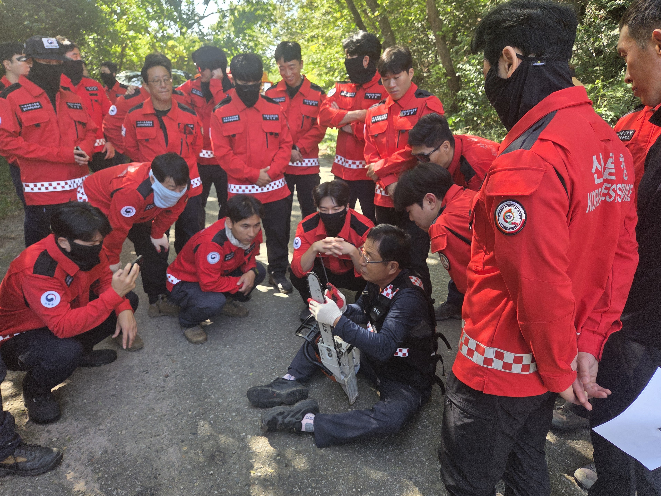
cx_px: 323
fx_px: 458
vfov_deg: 56.8
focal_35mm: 24
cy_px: 245
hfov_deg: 71.6
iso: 50
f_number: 1.8
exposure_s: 1/180
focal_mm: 5.4
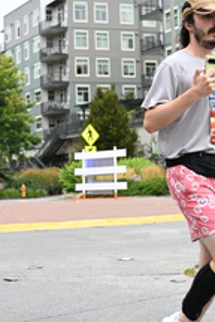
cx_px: 93
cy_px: 95
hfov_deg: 14.5
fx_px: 842
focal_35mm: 94
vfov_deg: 21.6
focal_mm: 37
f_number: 4
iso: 1600
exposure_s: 1/800
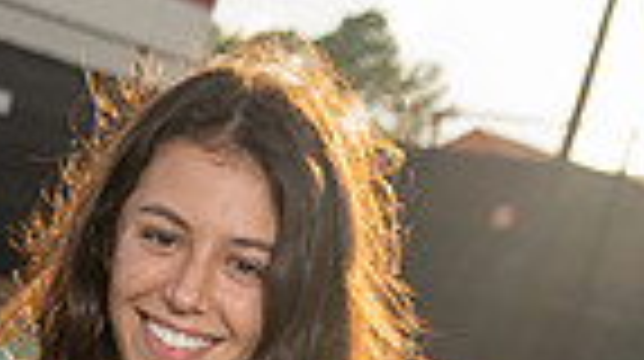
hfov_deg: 21.0
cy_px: 972
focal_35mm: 99
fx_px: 1688
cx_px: 27
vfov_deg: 10.0
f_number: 4
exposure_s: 1/250
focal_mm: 30
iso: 100
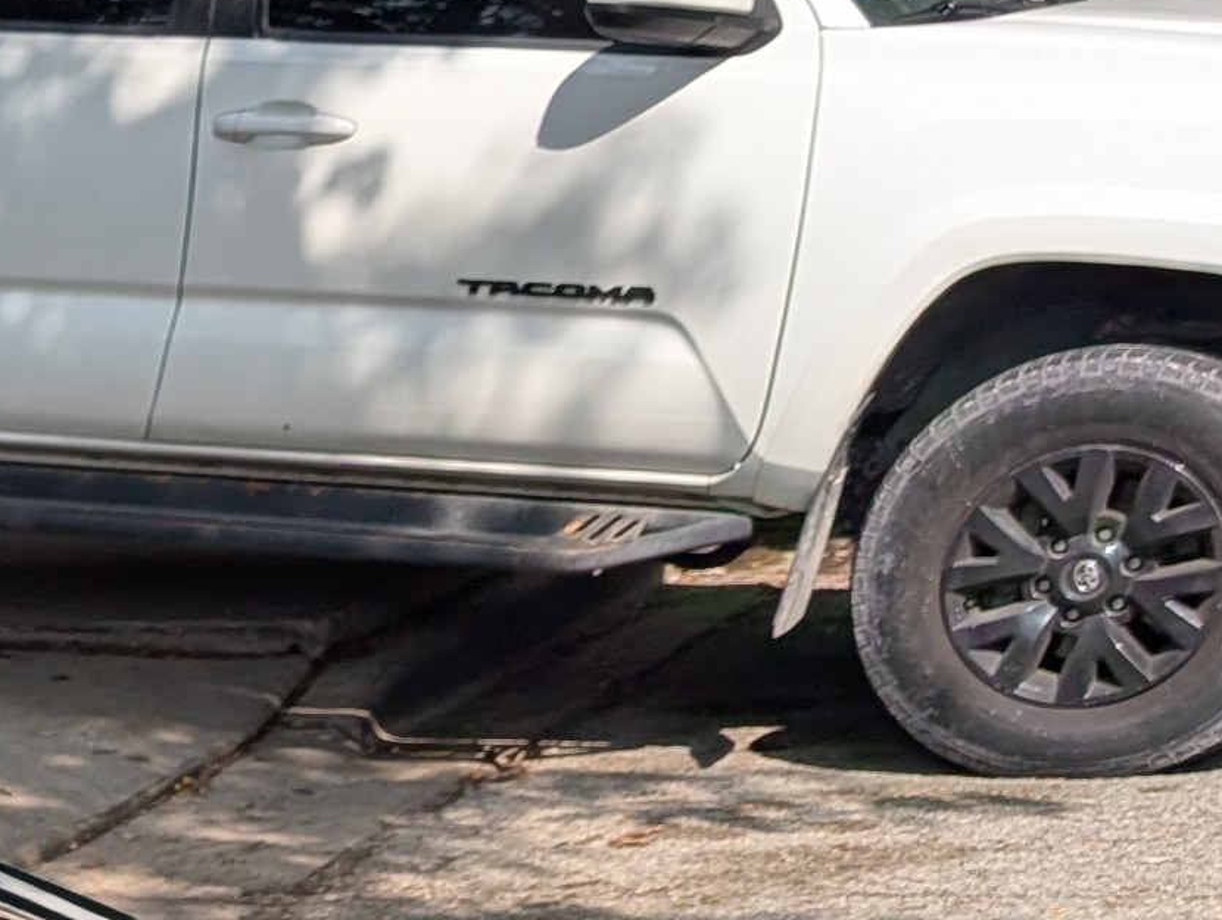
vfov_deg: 11.4
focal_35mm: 118
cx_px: -1533
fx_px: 4172
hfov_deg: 13.3
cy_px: 1791
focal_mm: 6.9
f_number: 1.68
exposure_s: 1/798
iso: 20
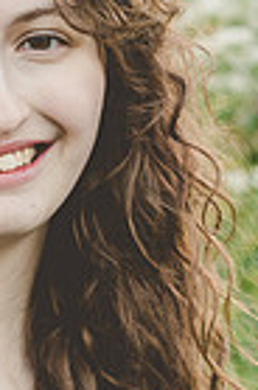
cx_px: 50
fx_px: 2982
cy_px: 342
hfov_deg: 5.0
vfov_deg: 7.5
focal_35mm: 276
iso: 640
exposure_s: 1/800
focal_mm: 85
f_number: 2.8
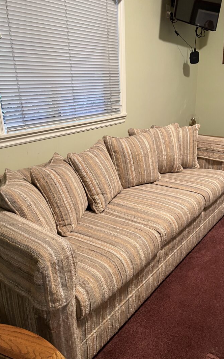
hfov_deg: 44.5
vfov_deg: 66.5
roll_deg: +3.5
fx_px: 274
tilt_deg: -18.3
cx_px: 114
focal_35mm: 28
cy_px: 178
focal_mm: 5.1
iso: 400
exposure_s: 1/60
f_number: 1.6
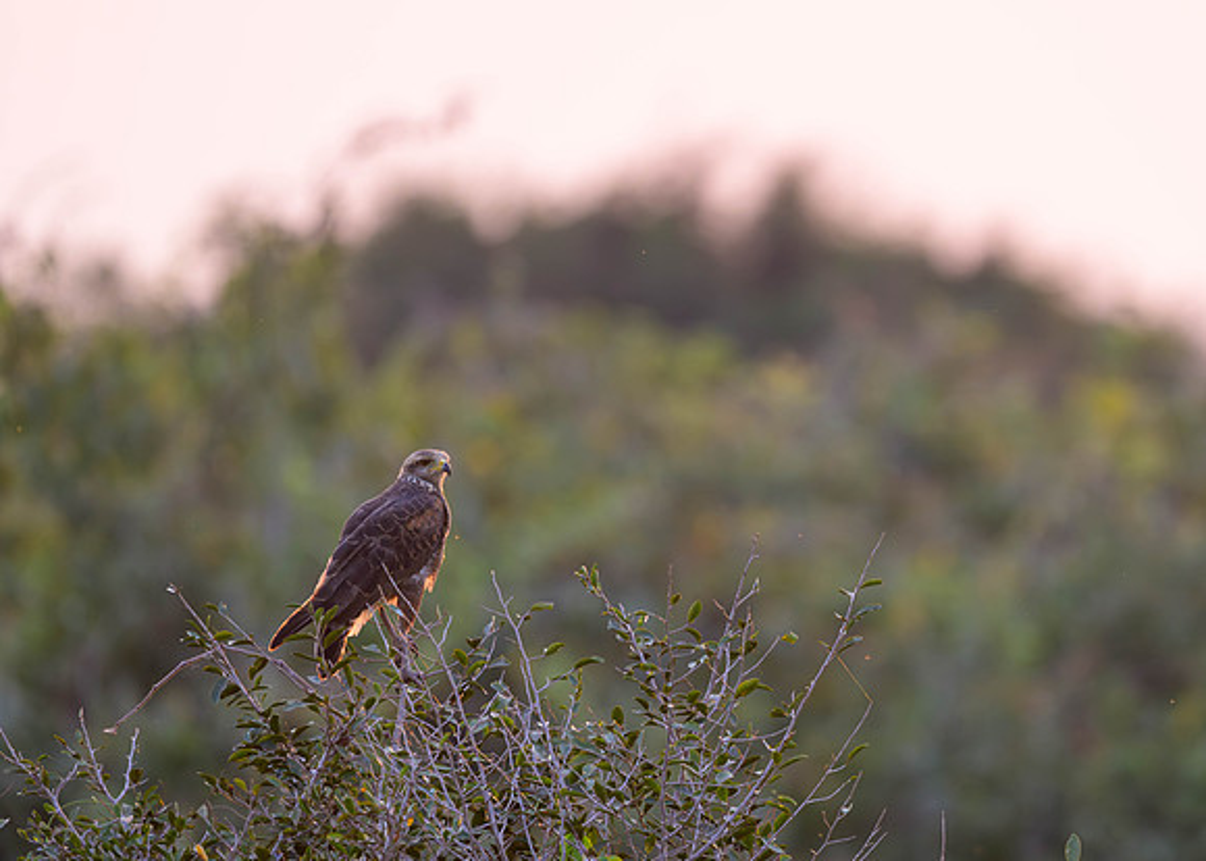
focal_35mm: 862
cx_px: 806
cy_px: 531
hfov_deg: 2.3
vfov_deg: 1.7
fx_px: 29512
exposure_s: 1/640
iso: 450
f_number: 4
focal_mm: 560
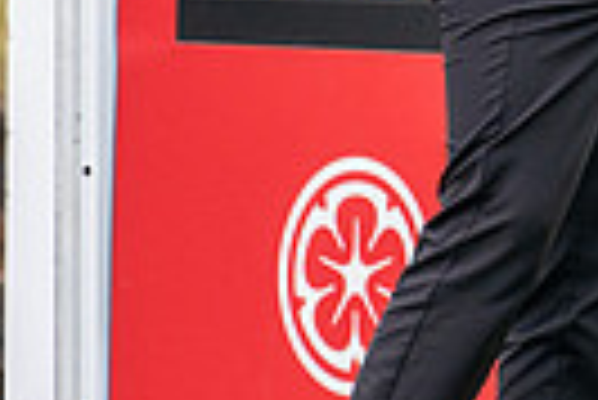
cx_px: 1420
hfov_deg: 1.4
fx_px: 24262
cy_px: -240
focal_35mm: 1459
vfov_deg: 0.9
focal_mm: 300
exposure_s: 1/2000
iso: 400
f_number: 5
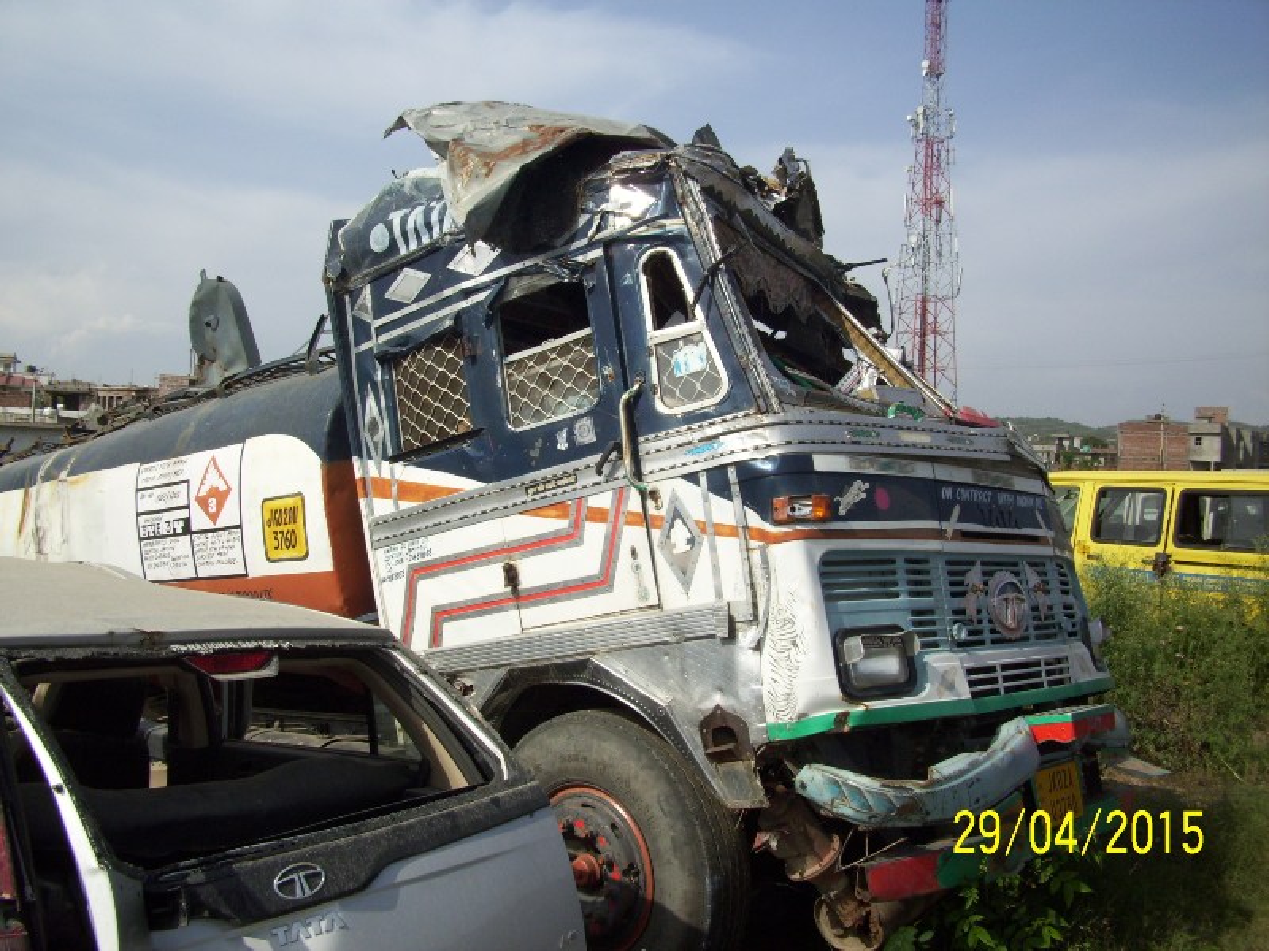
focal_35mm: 34
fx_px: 1246
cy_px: 476
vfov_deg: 41.8
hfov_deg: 54.0
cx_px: 634
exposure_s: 1/400
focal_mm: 5.7
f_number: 5.6
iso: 80
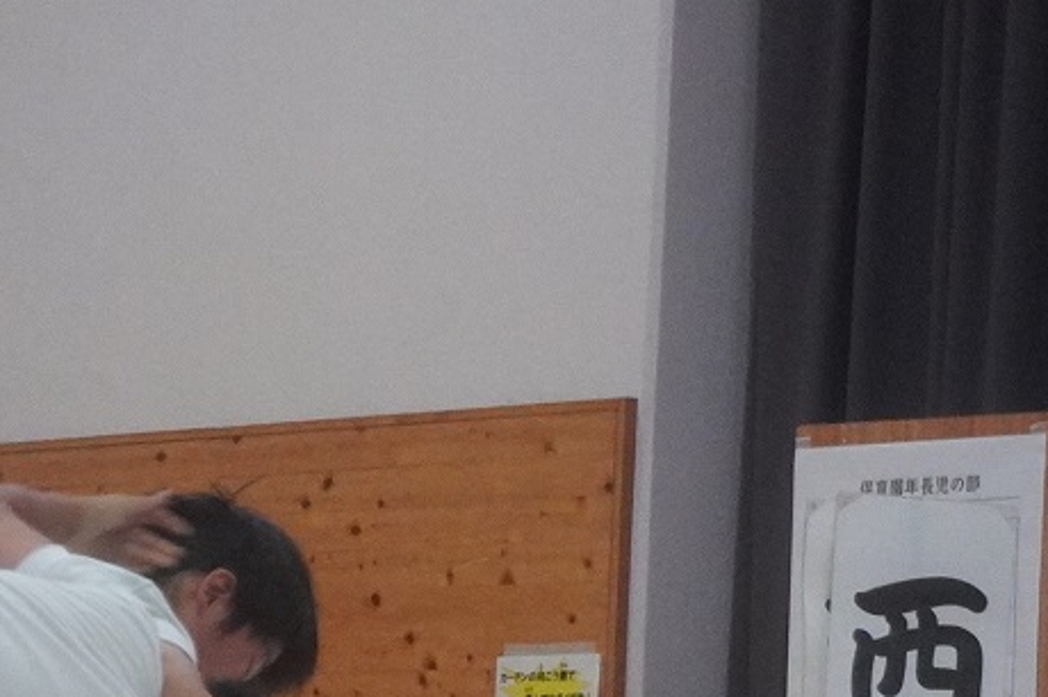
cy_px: 1172
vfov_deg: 6.2
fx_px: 6371
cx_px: -636
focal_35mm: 219
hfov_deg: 9.1
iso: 5000
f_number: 5.6
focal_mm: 42
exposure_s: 1/160
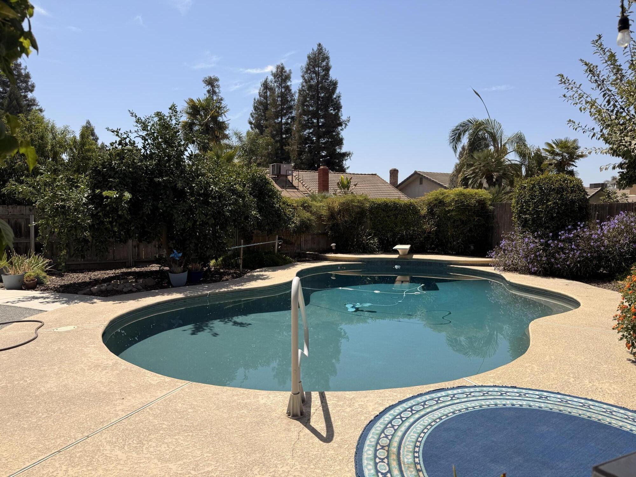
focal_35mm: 24
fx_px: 441
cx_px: 318
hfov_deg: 71.6
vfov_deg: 56.8
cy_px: 238
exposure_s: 1/5714
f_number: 1.78
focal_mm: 6.76
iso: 80
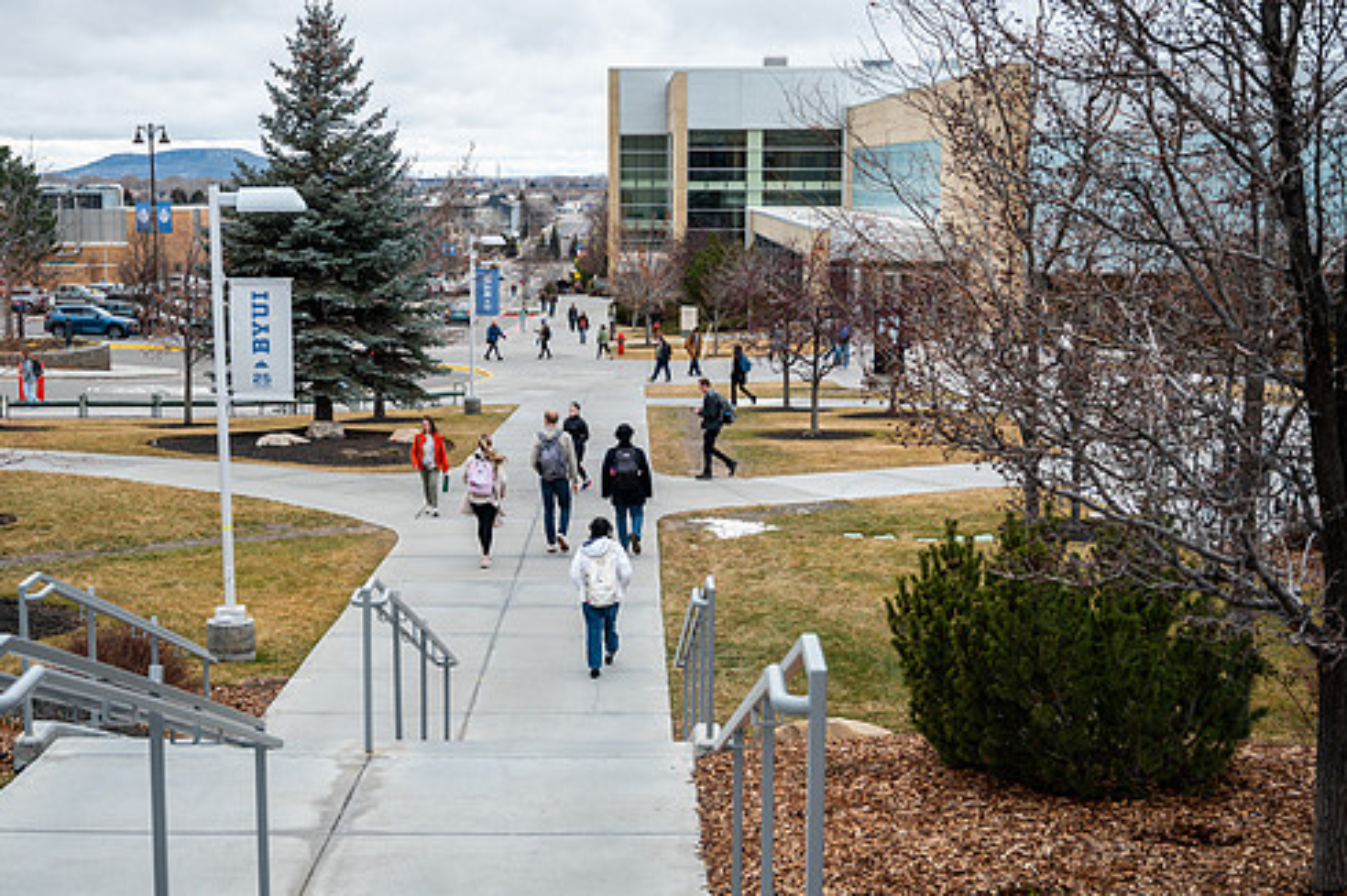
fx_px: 1907
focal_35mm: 51
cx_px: 624
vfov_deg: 26.4
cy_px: 508
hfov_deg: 38.9
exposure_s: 1/200
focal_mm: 40
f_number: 4
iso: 125
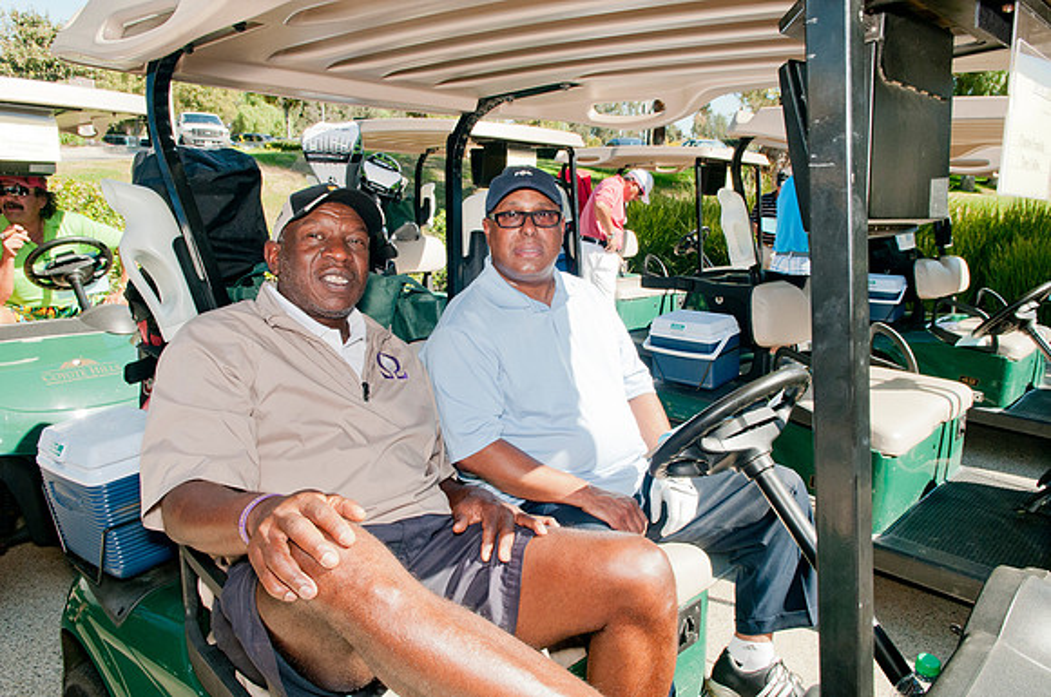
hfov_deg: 67.5
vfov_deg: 47.8
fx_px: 787
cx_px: 526
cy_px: 348
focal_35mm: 27
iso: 400
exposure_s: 1/160
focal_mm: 18
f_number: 8
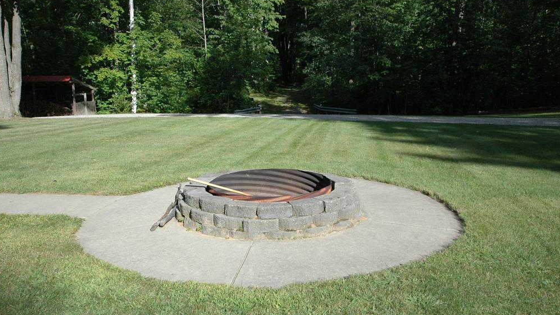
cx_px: 279
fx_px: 475
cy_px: 155
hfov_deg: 61.0
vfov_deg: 36.7
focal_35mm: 32
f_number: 9
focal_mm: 20
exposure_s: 1/320
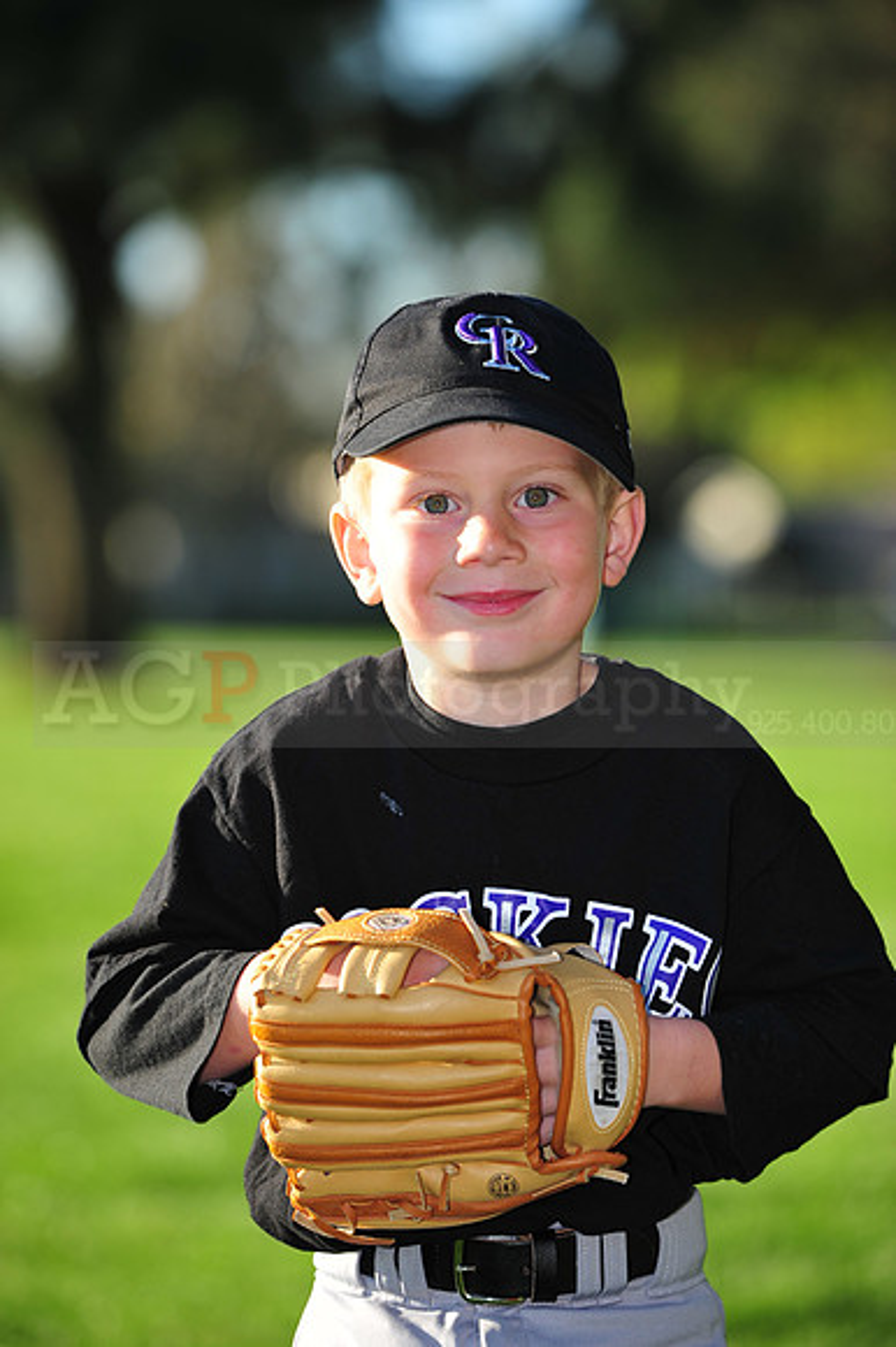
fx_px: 5793
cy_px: 674
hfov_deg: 8.8
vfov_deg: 13.3
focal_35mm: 155
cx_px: 448
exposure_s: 1/640
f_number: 4.5
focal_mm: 155
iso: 200
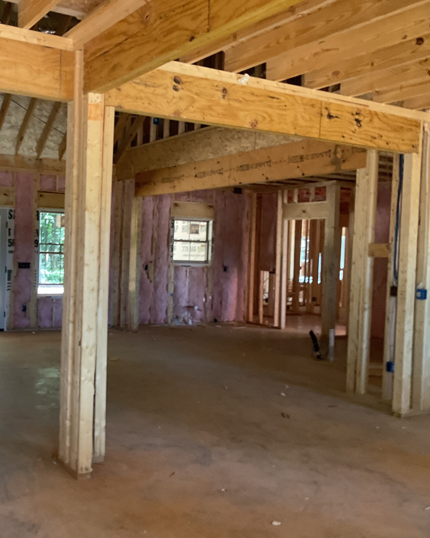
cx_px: 90
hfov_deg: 37.8
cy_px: 269
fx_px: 604
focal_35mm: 38
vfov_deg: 47.9
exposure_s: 1/60
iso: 100
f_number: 1.8
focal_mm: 3
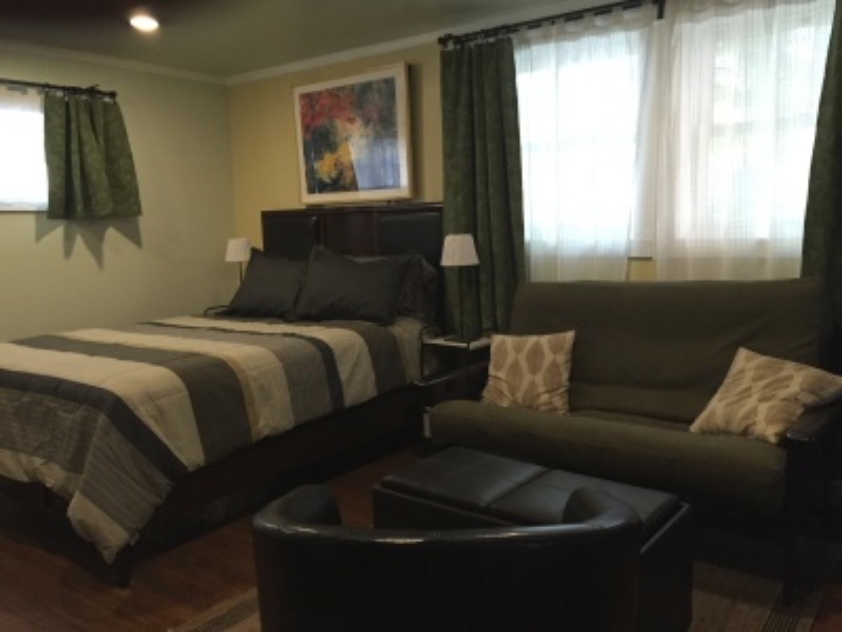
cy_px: 316
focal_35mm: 29
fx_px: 705
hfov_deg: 61.7
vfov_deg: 48.2
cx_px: 421
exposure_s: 1/20
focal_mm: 4.15
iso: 250
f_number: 2.2
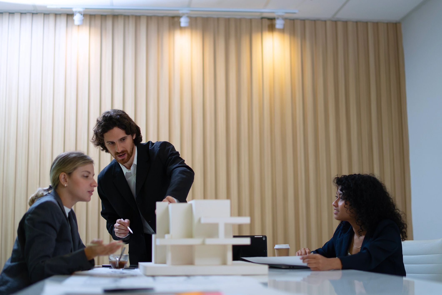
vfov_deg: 27.0
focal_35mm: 50
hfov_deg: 39.6
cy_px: 148
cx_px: 221
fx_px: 614
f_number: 1.4
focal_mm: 50
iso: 200
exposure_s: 1/400
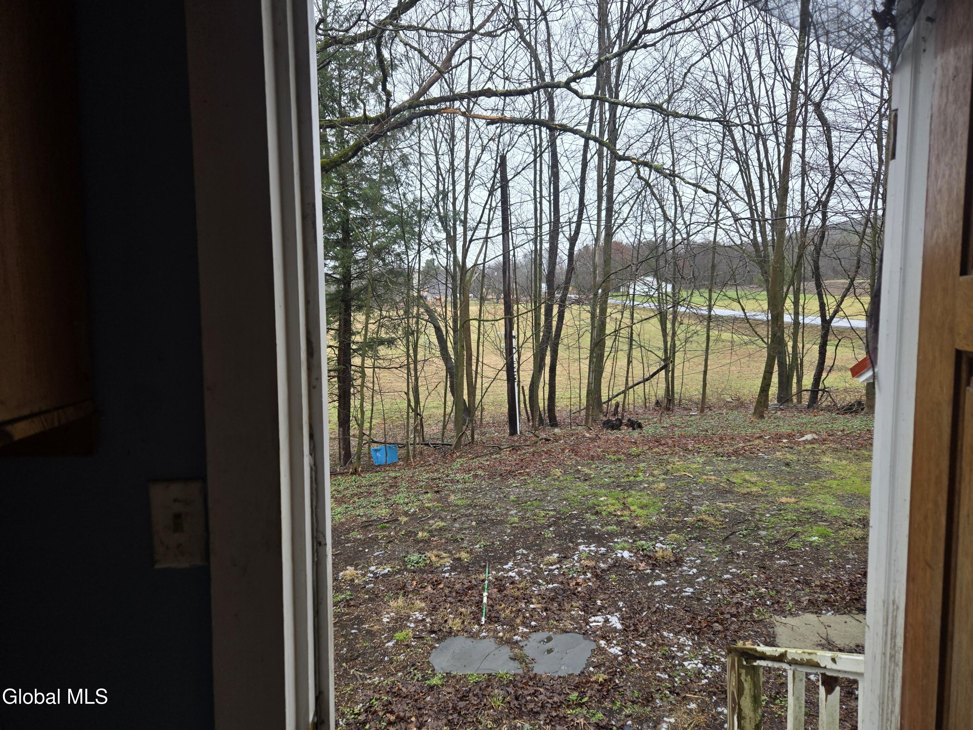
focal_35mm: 23
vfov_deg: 58.9
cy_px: 365
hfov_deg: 73.9
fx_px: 646
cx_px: 486
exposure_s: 1/553
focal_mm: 5.4
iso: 80
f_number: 1.8
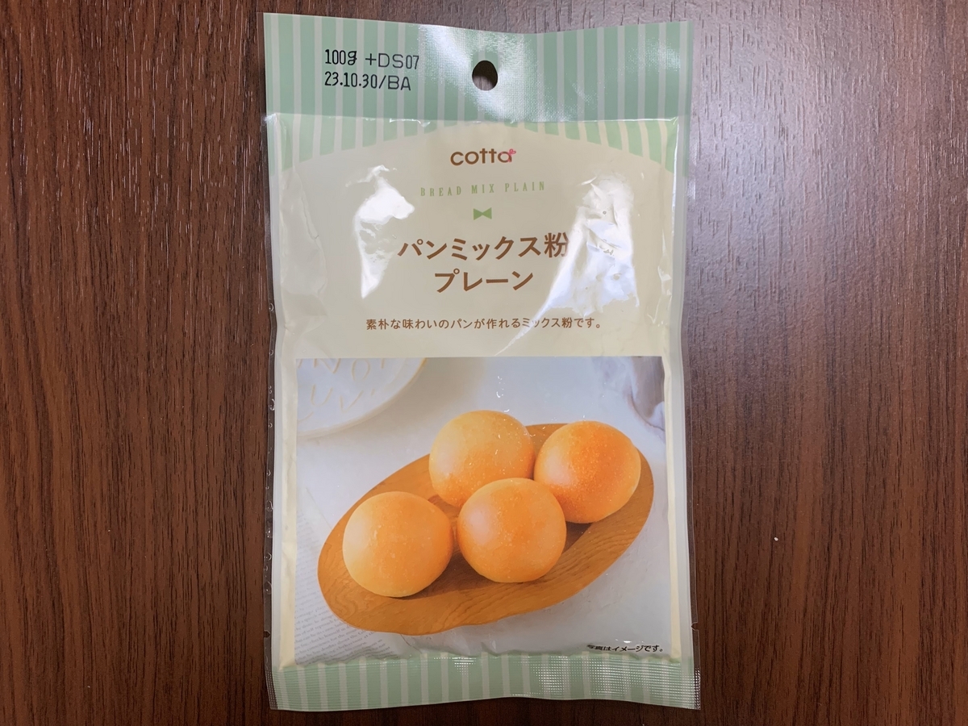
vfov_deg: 53.1
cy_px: 363
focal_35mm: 26
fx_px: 727
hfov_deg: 67.3
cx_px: 484
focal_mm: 4.25
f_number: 1.8
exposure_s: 1/50
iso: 100
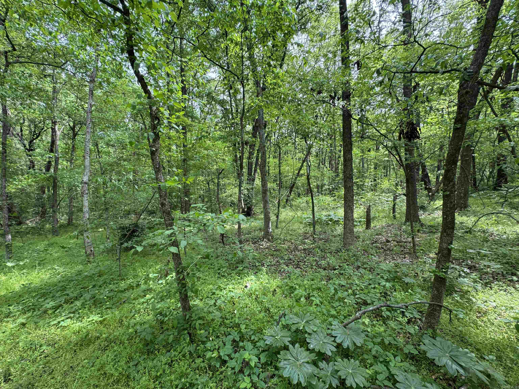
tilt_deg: +0.4
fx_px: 210
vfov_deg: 85.7
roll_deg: +2.1
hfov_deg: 102.1
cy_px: 194
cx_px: 260
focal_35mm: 14
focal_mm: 2.22
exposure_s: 1/129
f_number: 2.2
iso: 40
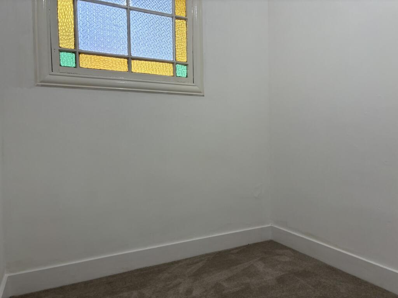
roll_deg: +0.6
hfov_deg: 67.3
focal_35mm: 26
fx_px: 299
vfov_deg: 53.1
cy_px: 149
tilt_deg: -1.3
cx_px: 199
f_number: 1.6
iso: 80
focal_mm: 5.96
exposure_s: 1/100
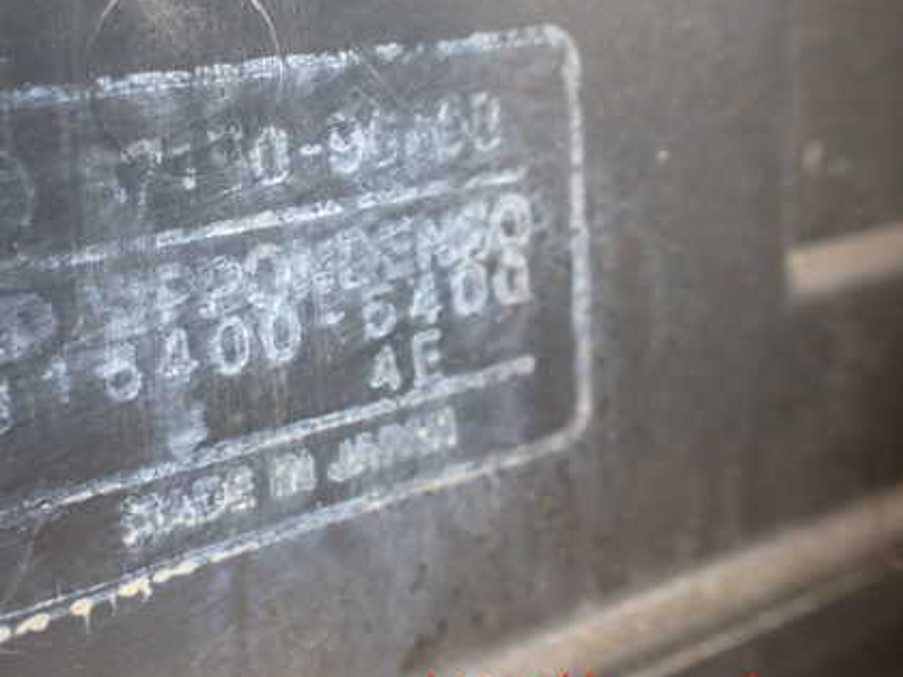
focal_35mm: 43
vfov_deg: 33.4
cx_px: 267
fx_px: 1121
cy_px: 239
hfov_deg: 43.0
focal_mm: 5.4
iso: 320
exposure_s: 1/125
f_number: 2.3
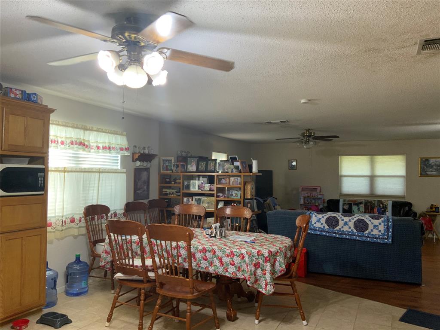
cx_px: 220
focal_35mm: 29
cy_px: 165
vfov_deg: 48.2
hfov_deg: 61.7
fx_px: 369
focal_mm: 3
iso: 64
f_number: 1.8
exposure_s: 1/71
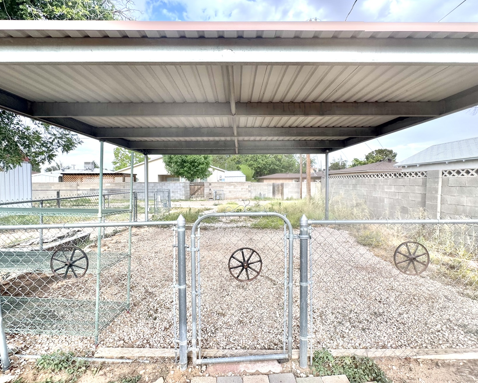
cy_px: 185
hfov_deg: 89.6
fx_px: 241
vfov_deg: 76.9
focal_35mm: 17
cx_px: 238
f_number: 2.2
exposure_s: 1/312
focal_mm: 2.22
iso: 40
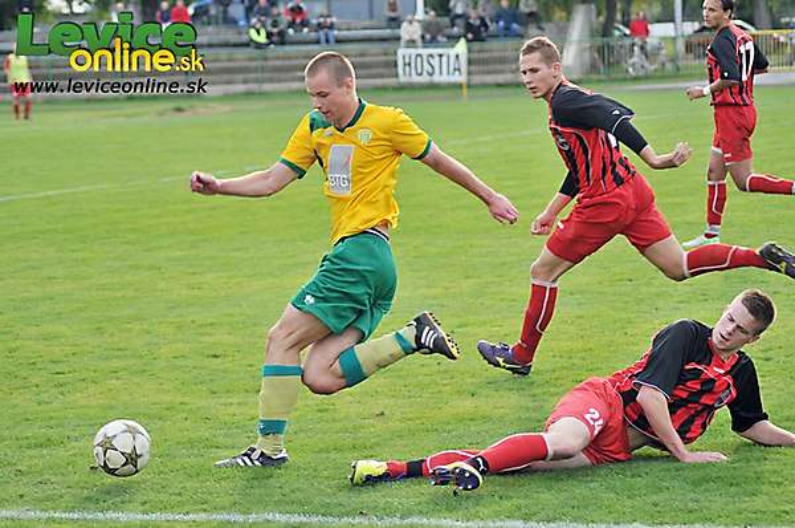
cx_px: 398
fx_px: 3307
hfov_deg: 13.7
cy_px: 264
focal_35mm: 150
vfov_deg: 9.1
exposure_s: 1/500
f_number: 4
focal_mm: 100
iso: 250
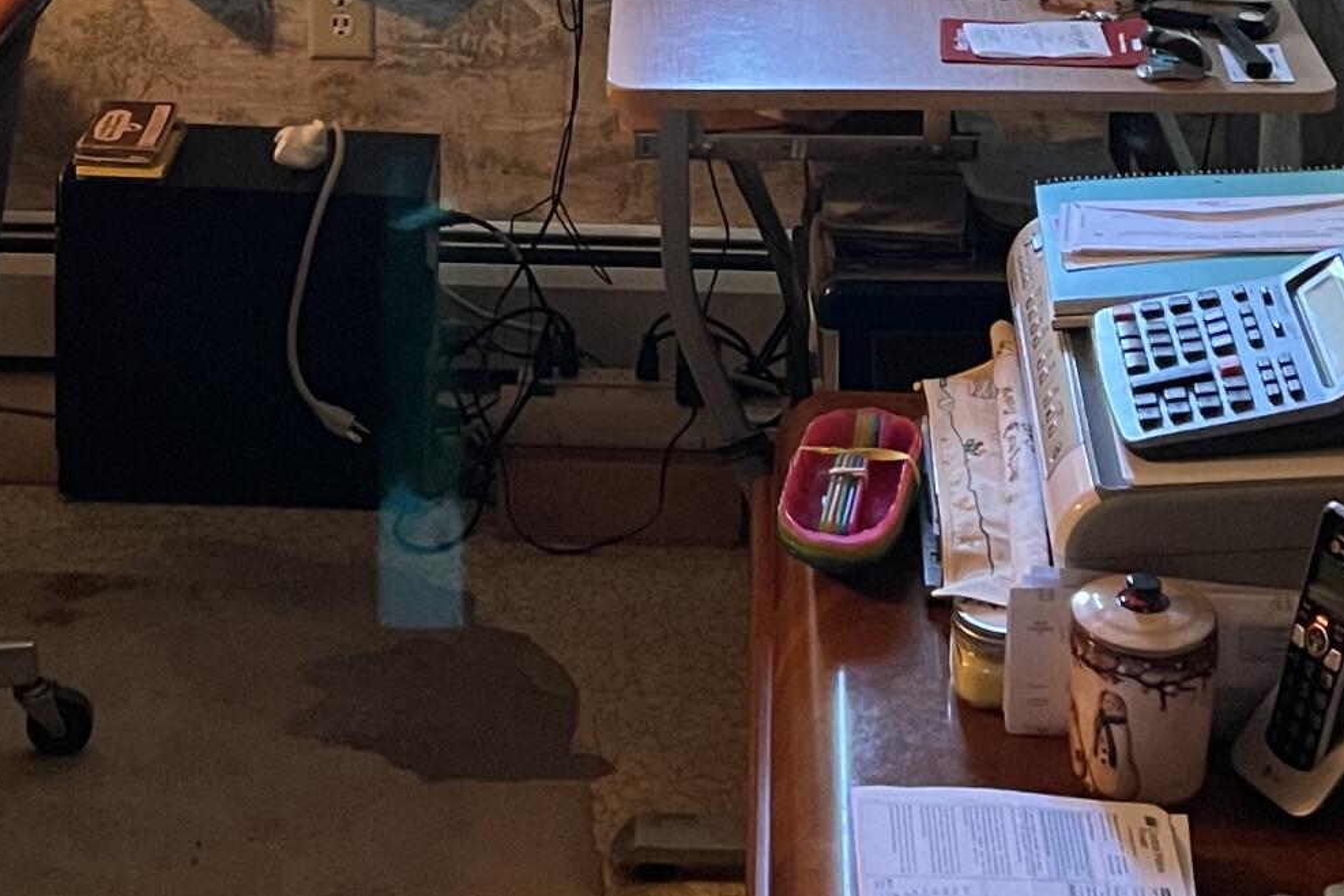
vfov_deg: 16.0
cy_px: -417
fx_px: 2949
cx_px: 531
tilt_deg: -13.0
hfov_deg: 25.6
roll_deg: +0.9
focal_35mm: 79
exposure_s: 1/40
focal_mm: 5.1
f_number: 1.6
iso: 500
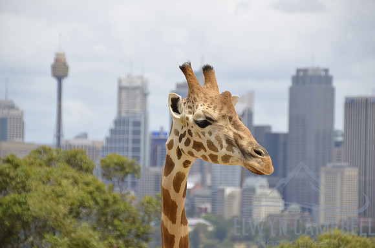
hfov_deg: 7.9
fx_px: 2728
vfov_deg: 5.2
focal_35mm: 262
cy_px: 124
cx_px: 188
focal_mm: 175
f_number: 6.3
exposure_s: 1/800
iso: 200
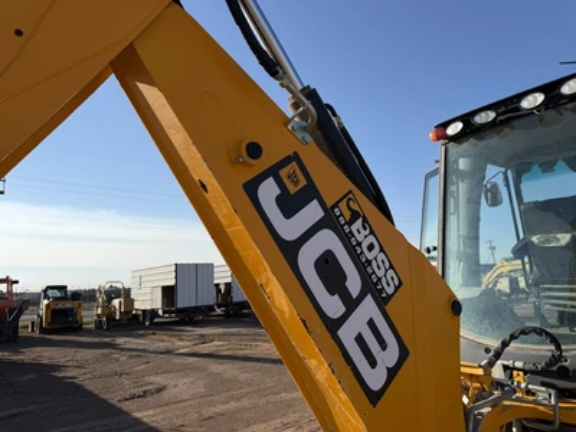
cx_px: 288
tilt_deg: +7.3
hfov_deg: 71.6
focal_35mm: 24
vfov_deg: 56.8
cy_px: 216
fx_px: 399
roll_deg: +1.5
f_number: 1.78
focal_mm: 6.76
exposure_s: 1/5714
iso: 80
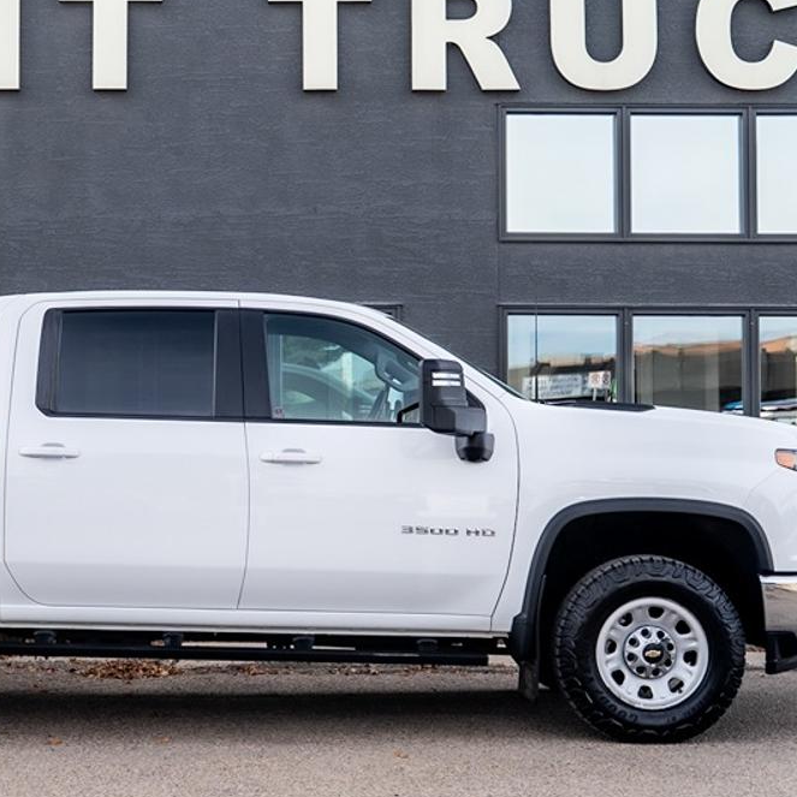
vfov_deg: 22.2
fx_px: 2032
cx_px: 211
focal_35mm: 78
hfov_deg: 22.0
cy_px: 339
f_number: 4
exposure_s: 1/200
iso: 100
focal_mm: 35
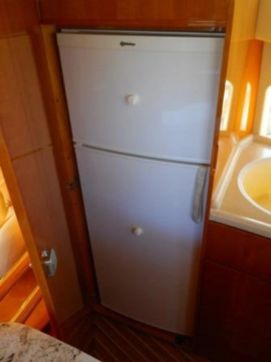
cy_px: 181
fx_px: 303
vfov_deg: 61.7
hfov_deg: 48.2
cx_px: 136
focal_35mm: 29
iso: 220
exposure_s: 1/30
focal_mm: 5.2
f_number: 4
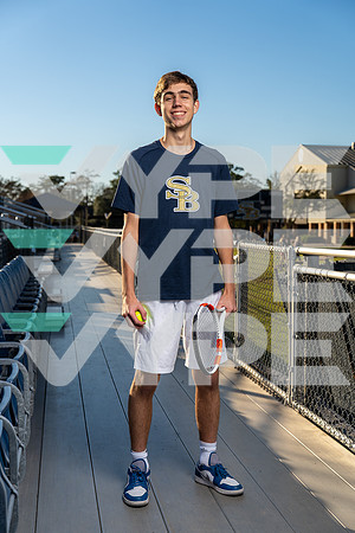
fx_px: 740
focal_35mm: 50
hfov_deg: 27.0
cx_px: 178
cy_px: 266
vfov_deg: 39.6
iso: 100
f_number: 4.5
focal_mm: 50
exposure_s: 1/1000
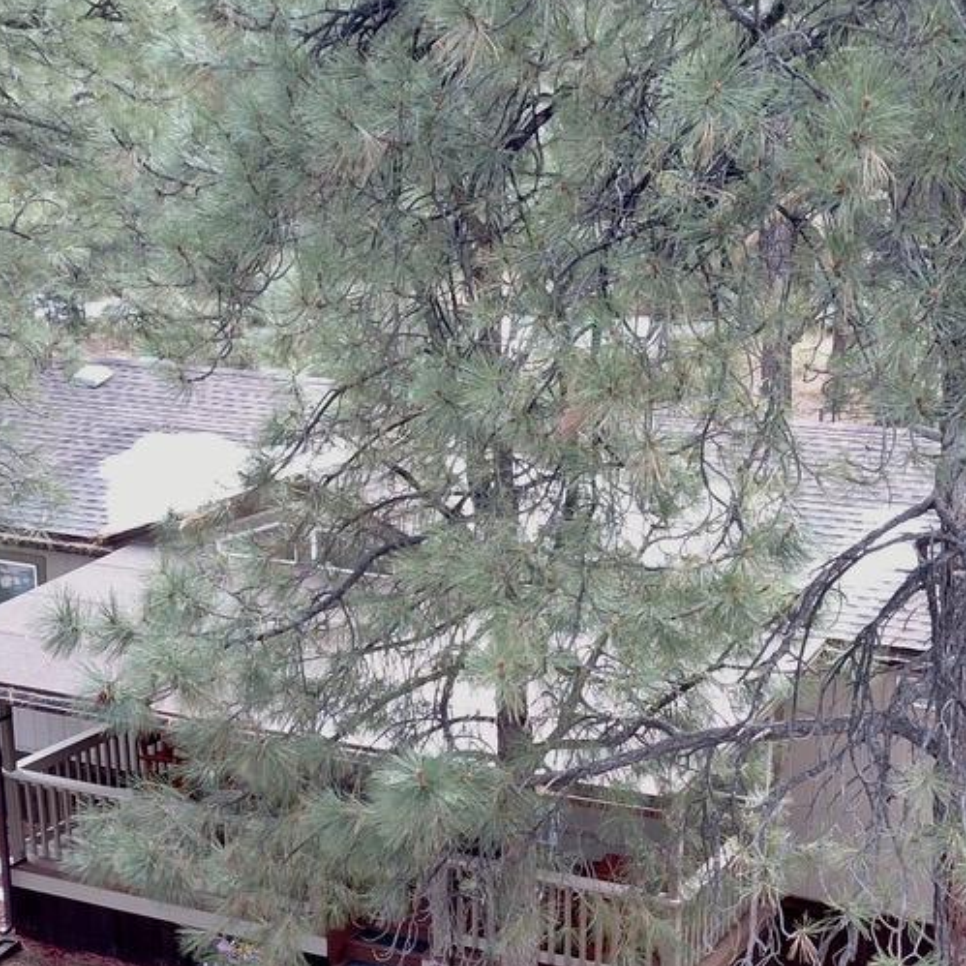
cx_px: 598
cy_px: 792
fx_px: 1863
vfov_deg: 28.4
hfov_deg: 29.0
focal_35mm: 59
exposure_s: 1/50
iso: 100
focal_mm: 4.7
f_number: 2.2
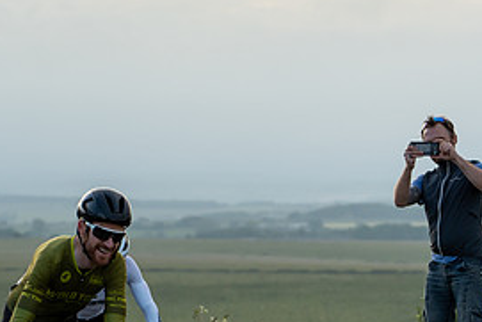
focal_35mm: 190
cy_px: 169
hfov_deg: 10.8
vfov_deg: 7.2
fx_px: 2545
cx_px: 44
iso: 400
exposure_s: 1/1250
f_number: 3.2
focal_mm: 70
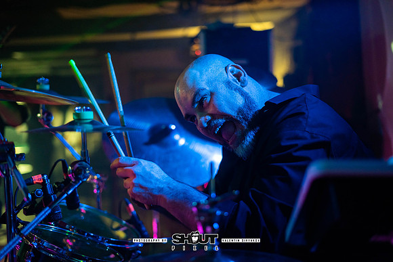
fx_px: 546
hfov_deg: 39.6
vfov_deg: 27.0
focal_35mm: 50
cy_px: 131
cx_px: 196
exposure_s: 1/250
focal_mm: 50
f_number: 1.8
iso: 1000
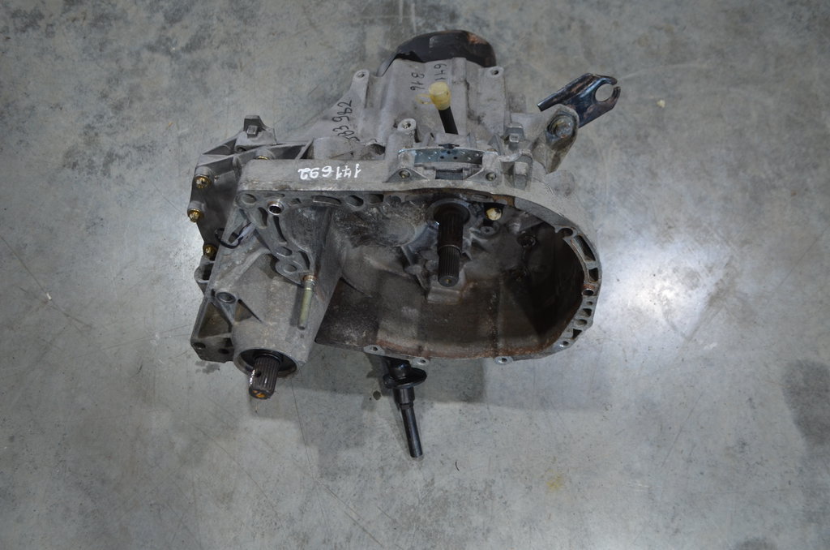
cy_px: 275
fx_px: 759
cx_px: 415
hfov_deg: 57.3
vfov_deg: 39.8
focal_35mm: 33
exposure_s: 1/60
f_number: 4
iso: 640
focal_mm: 22
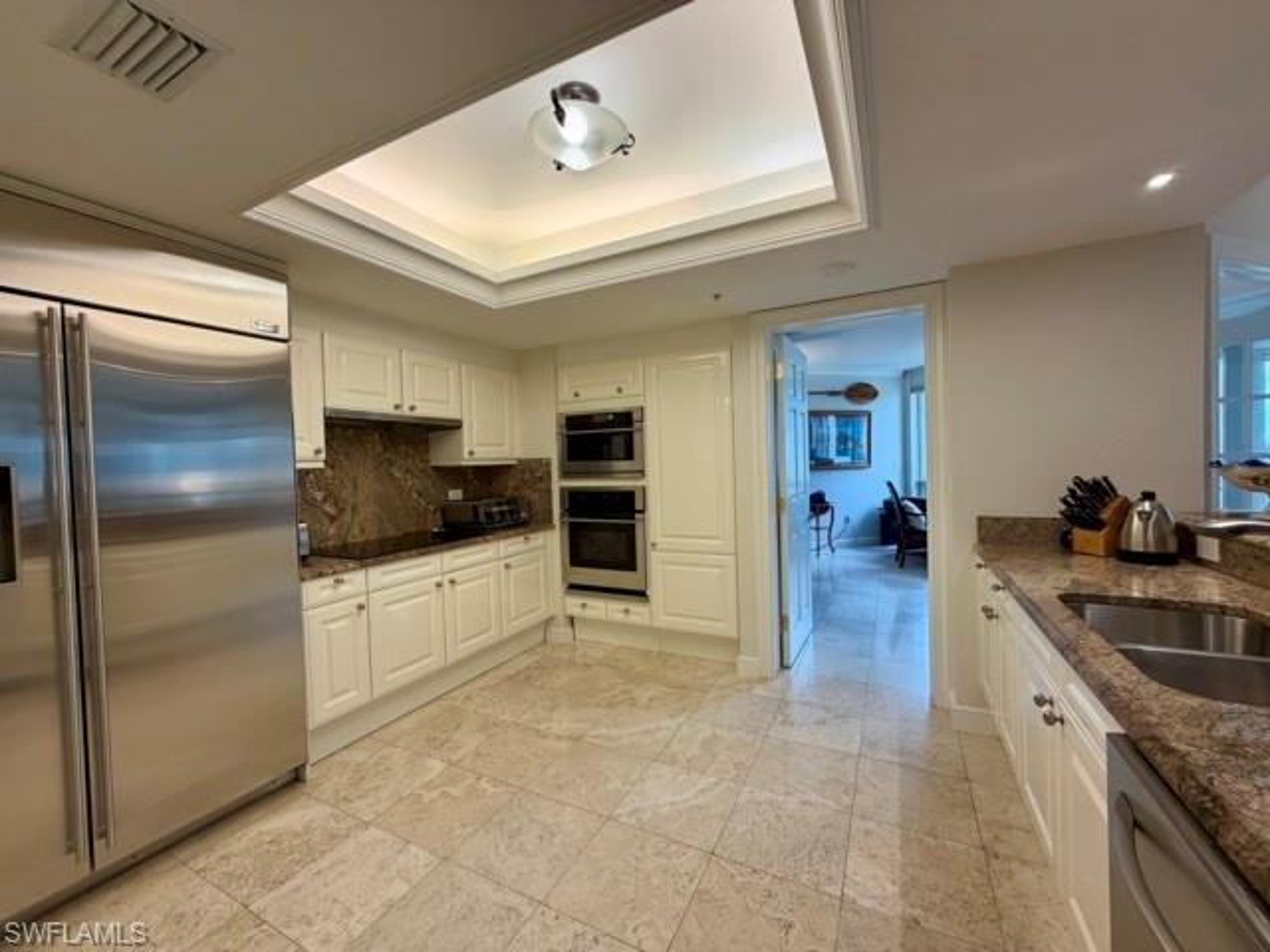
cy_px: 476
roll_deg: +1.8
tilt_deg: -1.8
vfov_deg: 85.7
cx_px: 635
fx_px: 514
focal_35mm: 14
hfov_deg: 102.1
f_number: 2.2
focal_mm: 2.22
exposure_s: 1/120
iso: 100
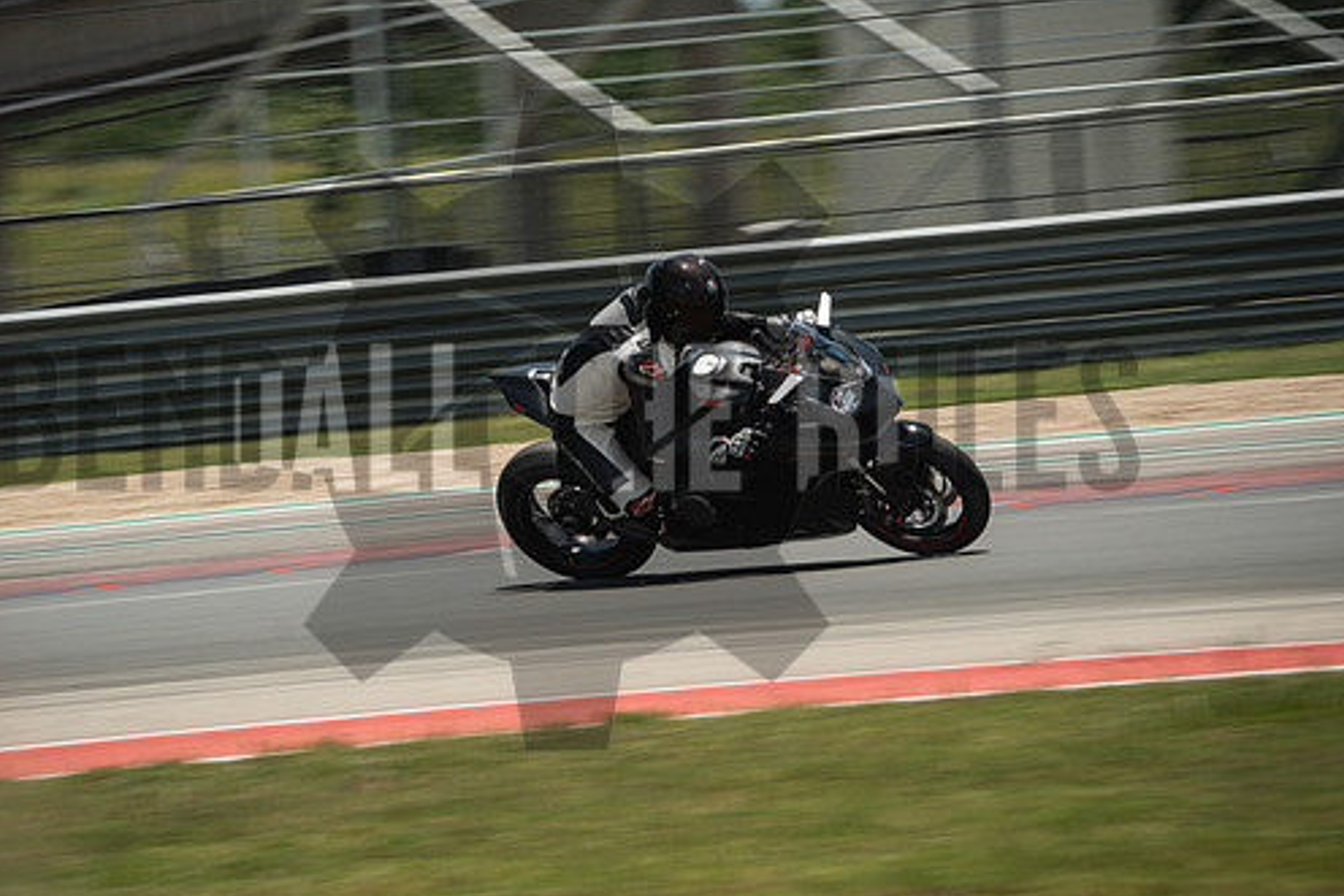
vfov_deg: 3.7
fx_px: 13854
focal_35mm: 371
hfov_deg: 5.6
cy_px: 421
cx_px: 566
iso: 160
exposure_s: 1/160
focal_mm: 211
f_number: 11
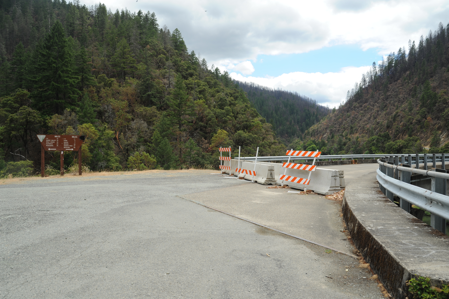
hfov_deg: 65.5
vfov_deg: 46.3
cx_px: 224
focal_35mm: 28
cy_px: 150
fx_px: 349
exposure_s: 1/200
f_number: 10
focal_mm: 28
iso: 200
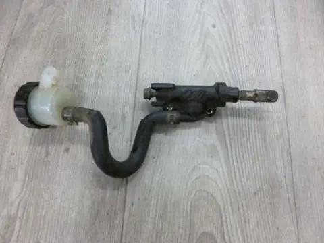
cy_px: 122
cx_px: 162
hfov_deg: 71.6
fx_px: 225
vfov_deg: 56.8
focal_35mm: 24
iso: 400
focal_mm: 4.3
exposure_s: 1/25
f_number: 2.5
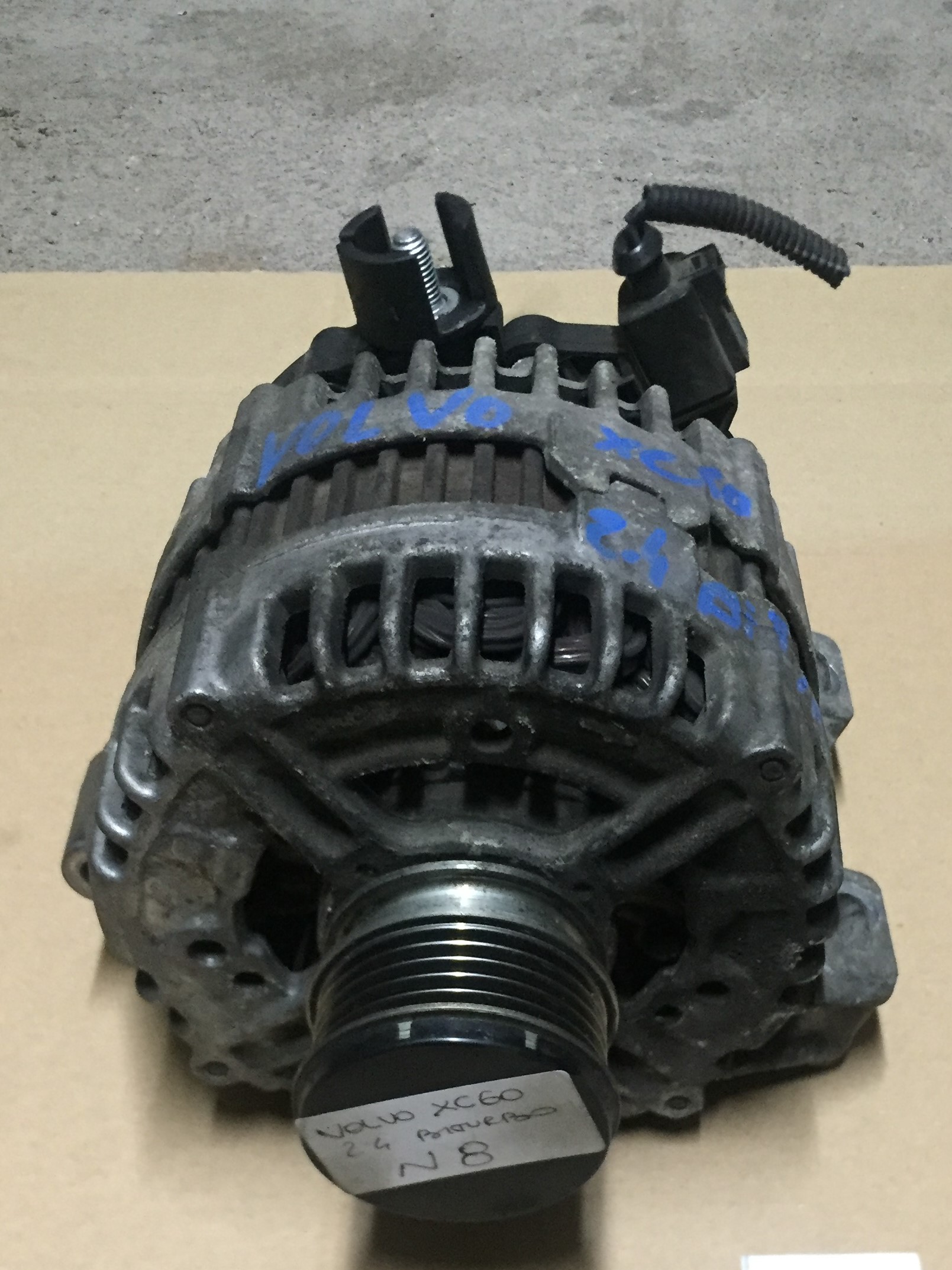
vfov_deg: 61.7
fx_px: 1064
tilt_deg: -46.3
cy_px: 635
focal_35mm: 29
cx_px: 476
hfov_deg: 48.2
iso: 250
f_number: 2.2
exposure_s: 1/17
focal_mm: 4.15
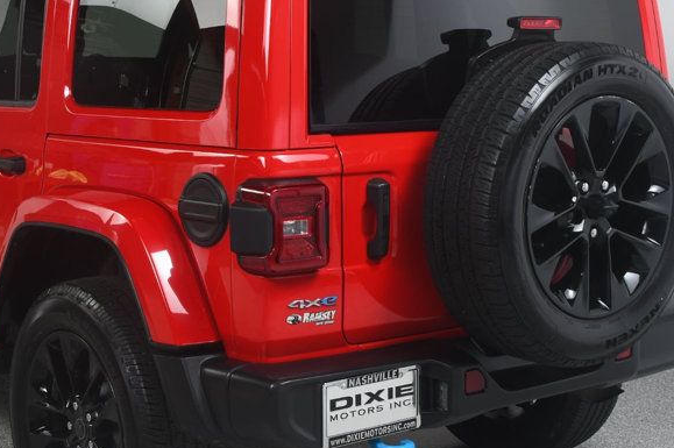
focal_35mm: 69
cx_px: 208
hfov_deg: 29.0
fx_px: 1291
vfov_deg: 19.7
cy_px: 209
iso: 100
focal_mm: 26
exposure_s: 1/160
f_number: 9
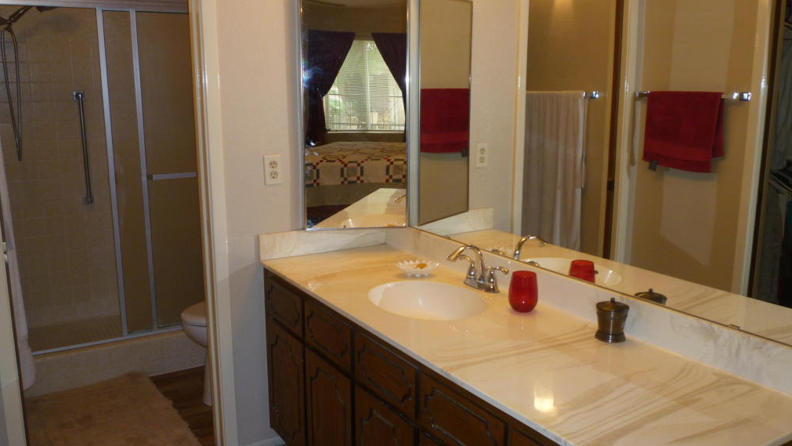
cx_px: 392
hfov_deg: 61.0
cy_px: 229
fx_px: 672
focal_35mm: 32
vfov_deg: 36.7
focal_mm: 5.2
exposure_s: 1/30
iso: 100
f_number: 3.3
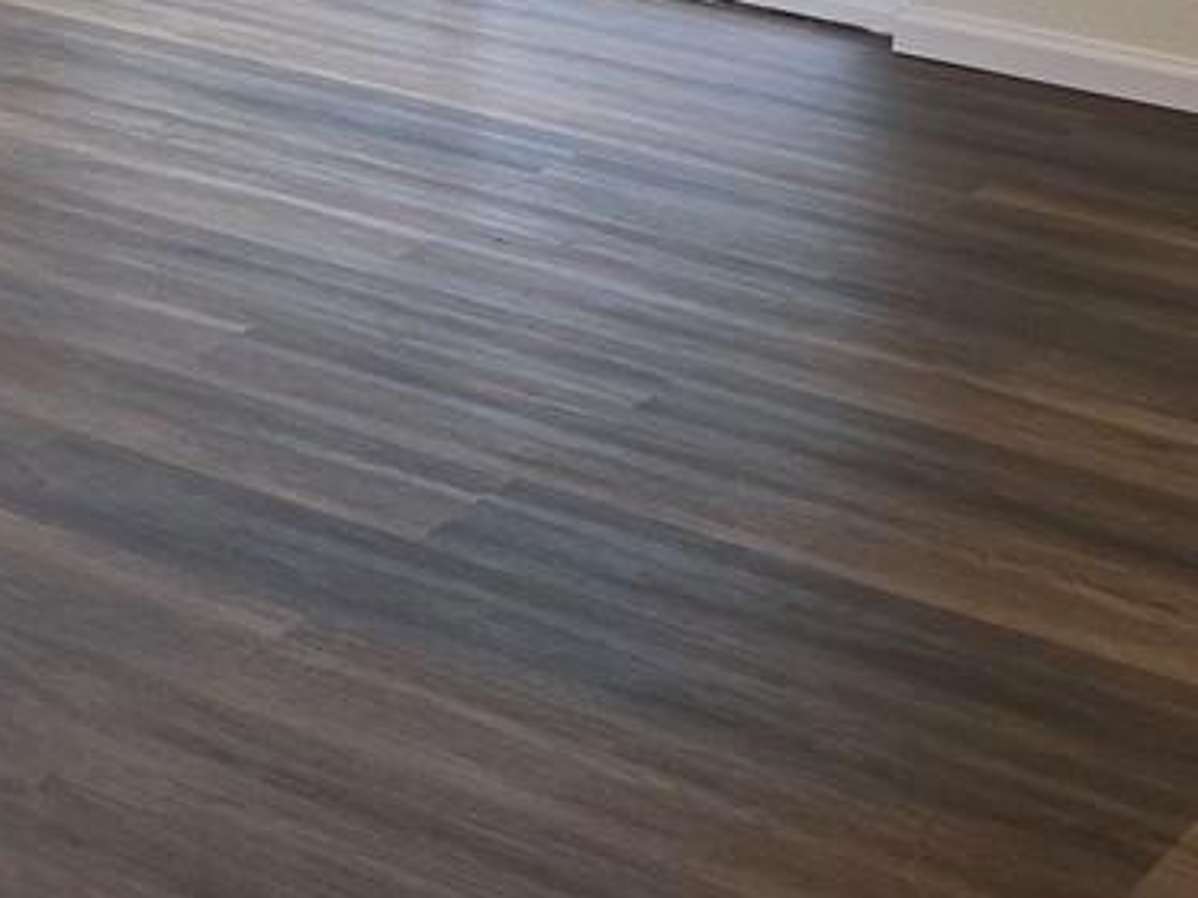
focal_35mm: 99
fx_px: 3426
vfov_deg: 14.1
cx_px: 374
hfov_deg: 19.8
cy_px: -406
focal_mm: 6.5
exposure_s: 1/60
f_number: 1.4
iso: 10
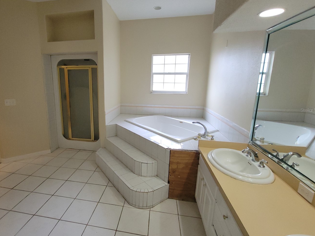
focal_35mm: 16
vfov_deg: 78.0
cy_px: 110
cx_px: 130
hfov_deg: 93.5
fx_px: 146
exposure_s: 1/60
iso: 320
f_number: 2.2
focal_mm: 2.2
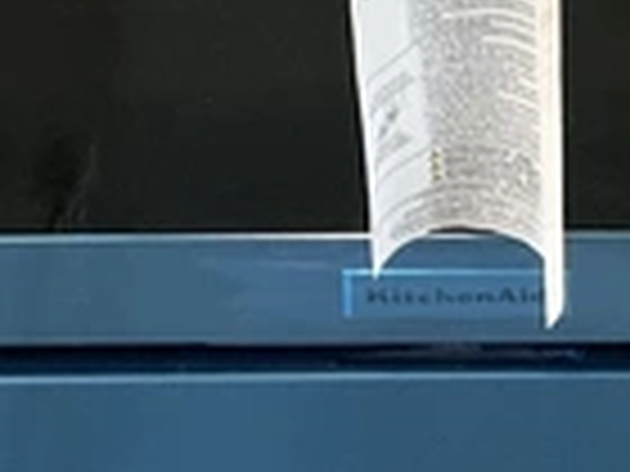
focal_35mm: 155
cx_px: 428
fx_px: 2821
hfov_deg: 12.7
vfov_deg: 9.0
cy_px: -461
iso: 125
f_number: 1.8
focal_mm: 3
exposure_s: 1/60
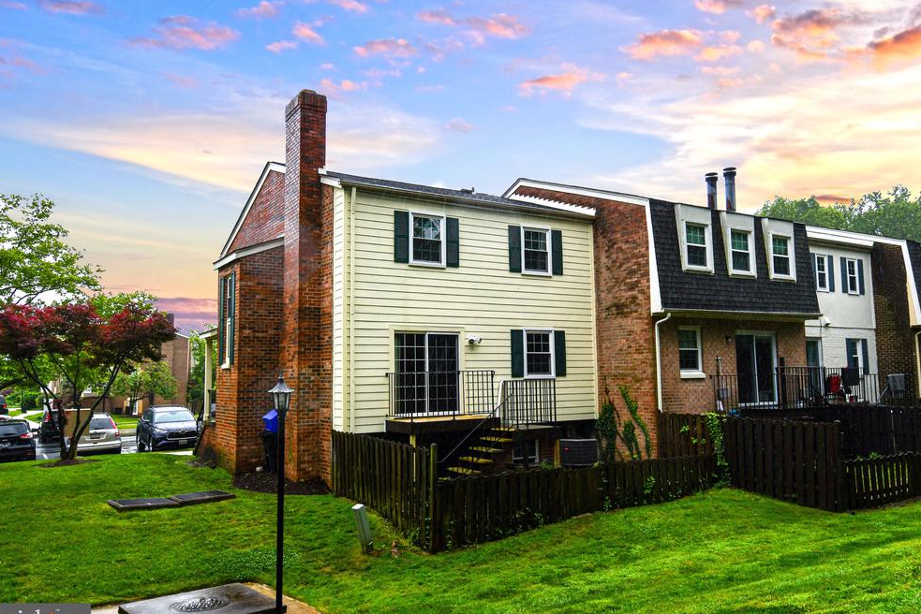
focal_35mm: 25
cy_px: 318
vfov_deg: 51.3
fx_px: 640
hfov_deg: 71.5
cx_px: 467
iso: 140
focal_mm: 16
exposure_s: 1/250
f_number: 8
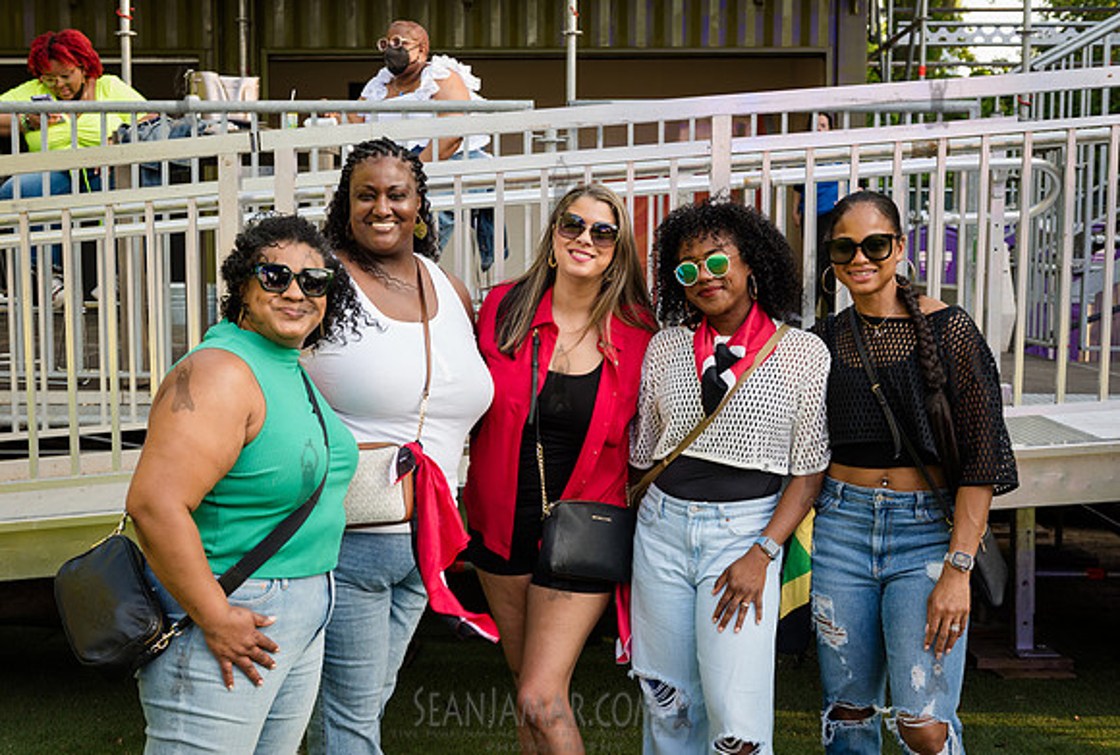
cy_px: 367
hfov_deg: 44.6
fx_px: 1367
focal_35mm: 44
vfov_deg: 30.9
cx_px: 561
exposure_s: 1/80
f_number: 4.5
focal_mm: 42
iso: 200
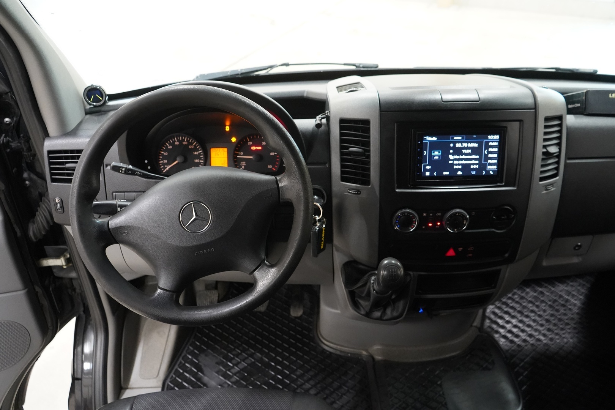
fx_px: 495
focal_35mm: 29
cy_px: 205
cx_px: 308
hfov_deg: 63.7
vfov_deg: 45.0
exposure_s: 1/40
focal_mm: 29
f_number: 5
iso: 8000
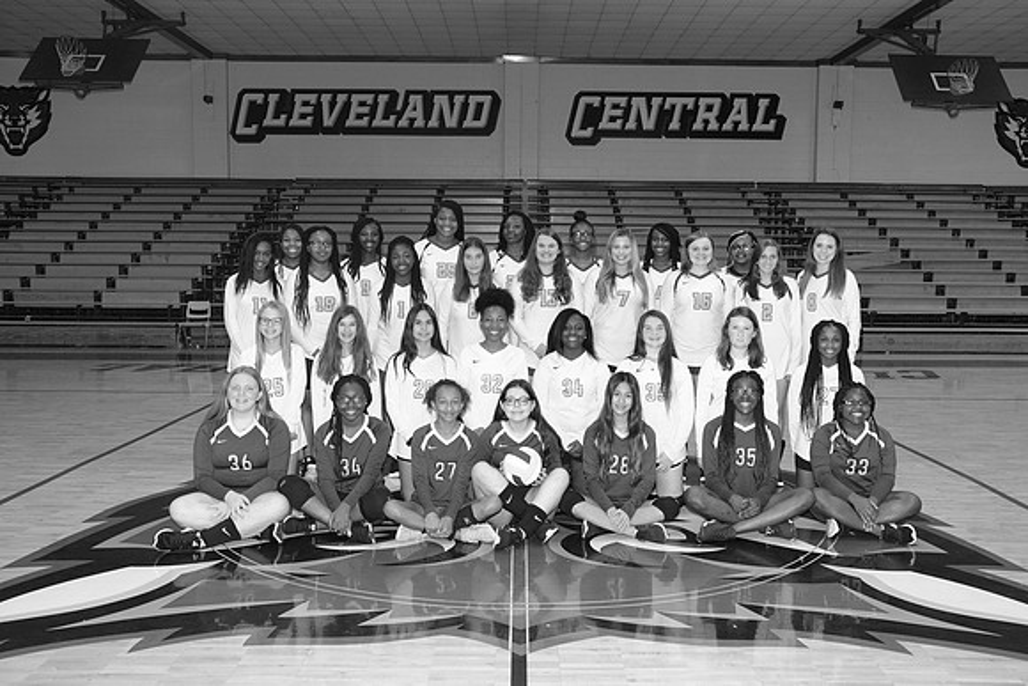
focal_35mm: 35
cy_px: 343
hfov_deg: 54.4
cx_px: 514
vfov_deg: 37.9
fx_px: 1000
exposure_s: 1/60
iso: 1000
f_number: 4
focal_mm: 23
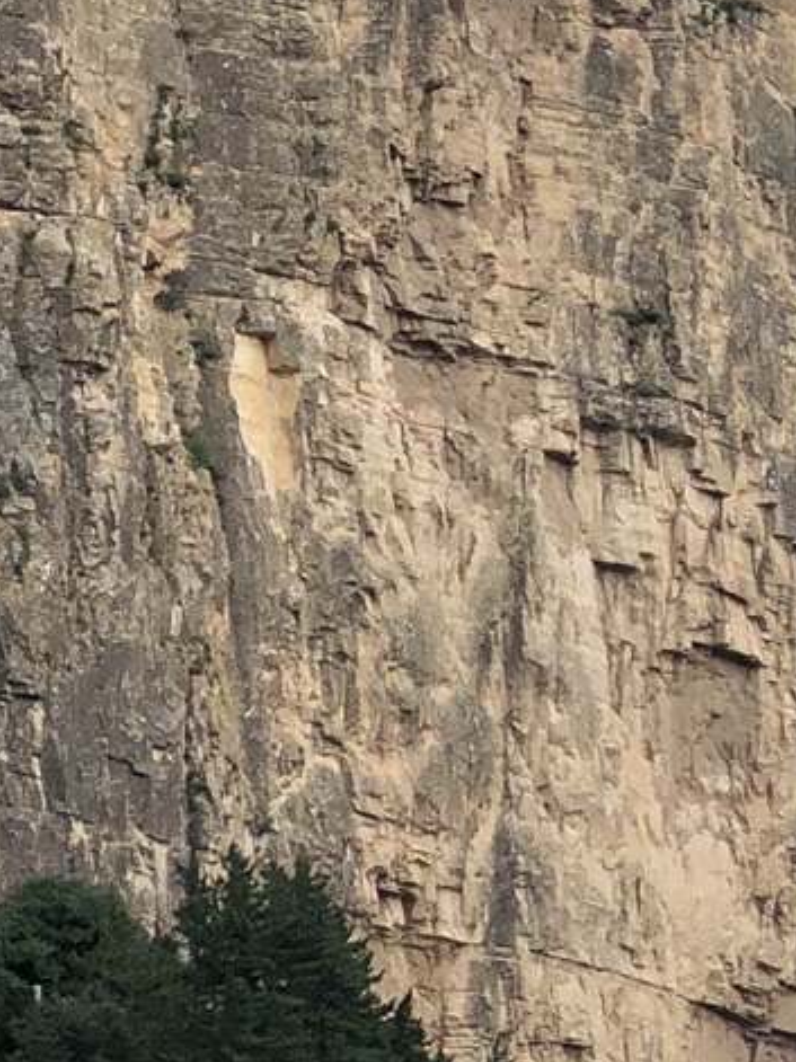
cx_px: 1281
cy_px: 579
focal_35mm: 221
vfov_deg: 9.0
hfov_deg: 6.6
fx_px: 6779
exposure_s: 1/906
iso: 16
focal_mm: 6
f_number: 2.4
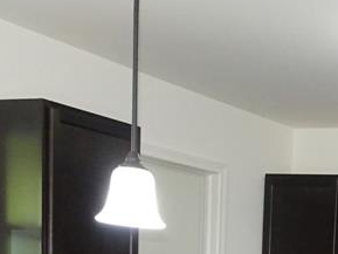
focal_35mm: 85
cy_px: 400
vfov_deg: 15.7
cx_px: 411
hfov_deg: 21.3
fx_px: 830
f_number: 3.5
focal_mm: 4.1
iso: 500
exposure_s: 1/30
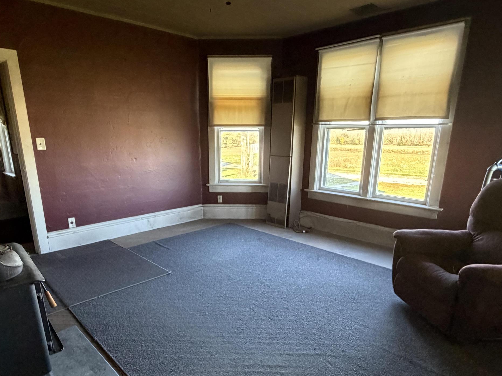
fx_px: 334
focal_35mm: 23
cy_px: 225
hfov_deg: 73.9
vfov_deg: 58.4
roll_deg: +0.3
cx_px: 237
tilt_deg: -14.2
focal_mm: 2.22
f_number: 2.2
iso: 500
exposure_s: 1/60
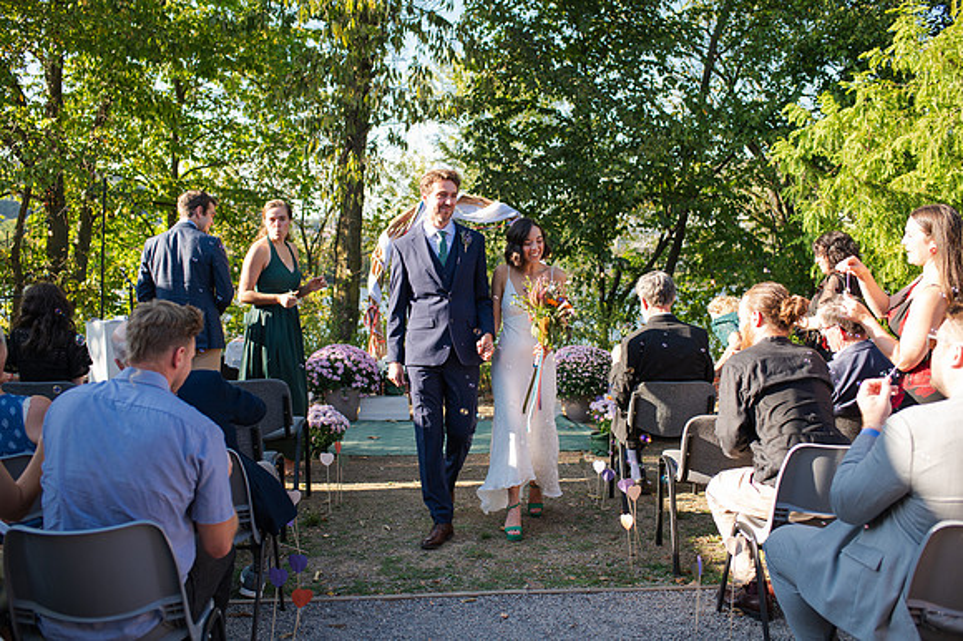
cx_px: 482
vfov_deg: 37.1
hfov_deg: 53.5
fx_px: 956
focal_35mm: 36
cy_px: 320
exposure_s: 1/640
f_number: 3.2
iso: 220
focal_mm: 35
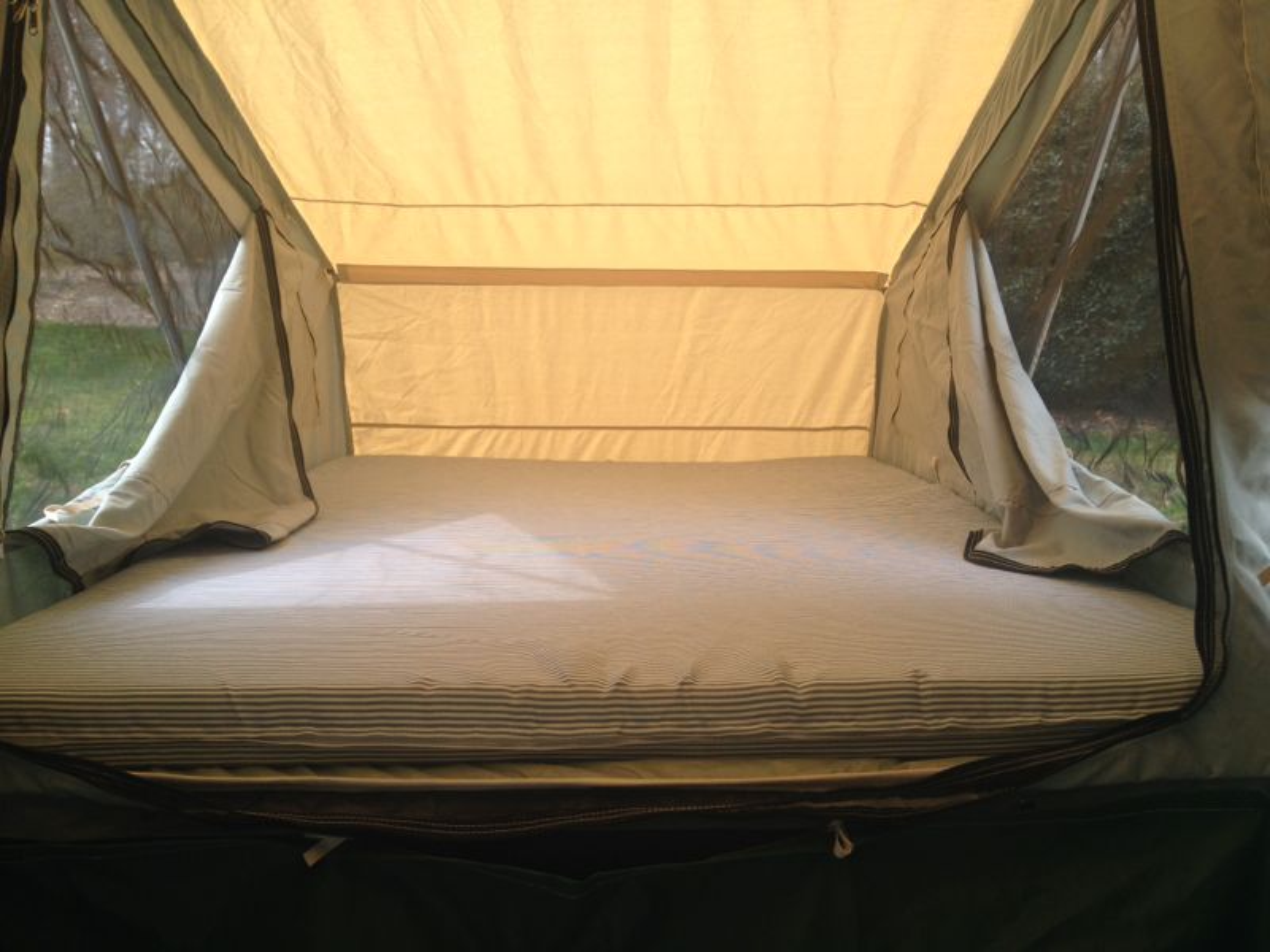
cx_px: 635
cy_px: 476
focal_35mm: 35
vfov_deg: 40.7
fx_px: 1284
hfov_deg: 52.6
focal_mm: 4.28
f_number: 2.4
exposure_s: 1/193
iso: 50
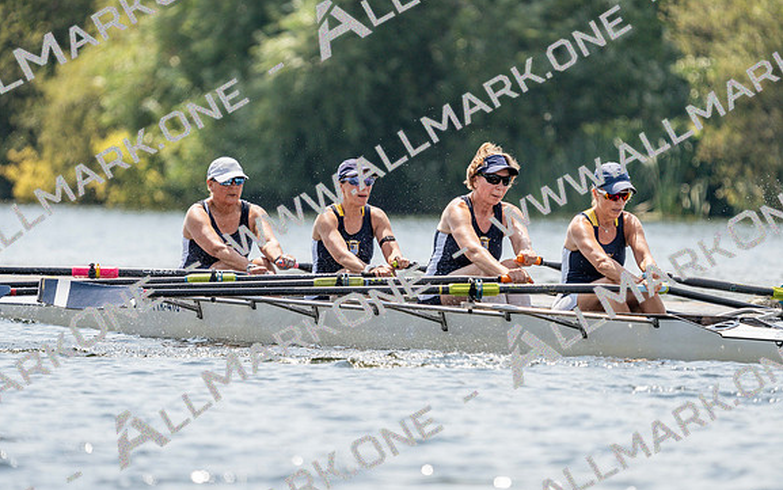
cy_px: 260
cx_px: 391
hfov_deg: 4.5
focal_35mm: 467
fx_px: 9968
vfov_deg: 2.8
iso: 250
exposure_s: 1/1600
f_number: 6.3
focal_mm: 456
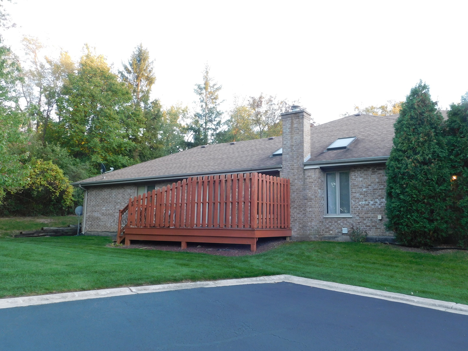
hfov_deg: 60.0
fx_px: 406
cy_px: 176
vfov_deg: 46.8
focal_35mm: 30
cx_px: 234
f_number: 3.2
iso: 140
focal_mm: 5.3
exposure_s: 1/30
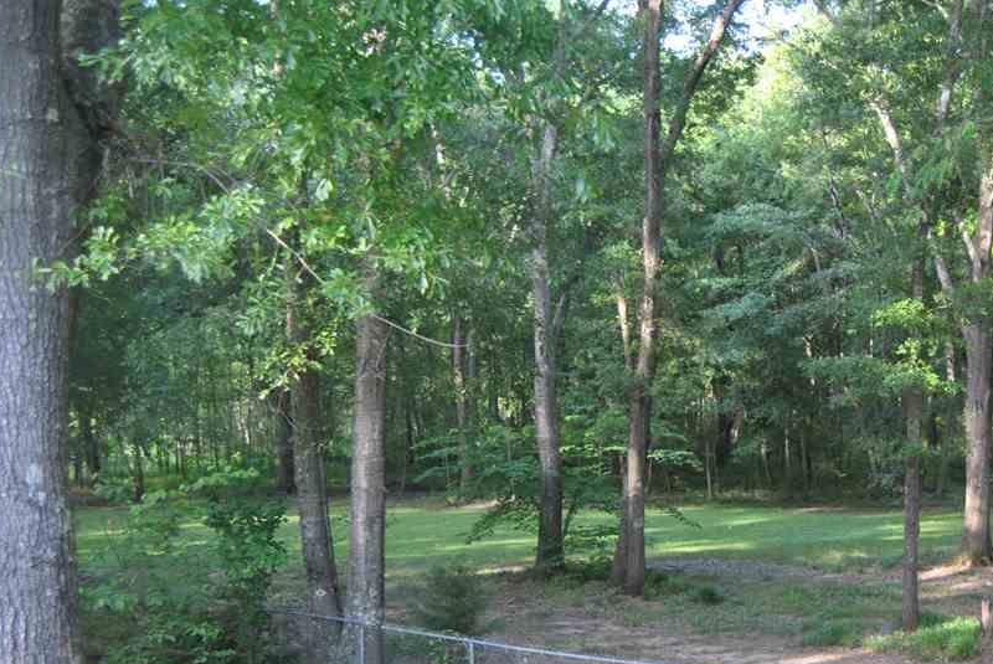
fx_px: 1325
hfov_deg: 39.6
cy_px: 511
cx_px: 783
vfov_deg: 27.7
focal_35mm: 48
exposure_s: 1/125
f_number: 3.5
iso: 360
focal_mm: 20
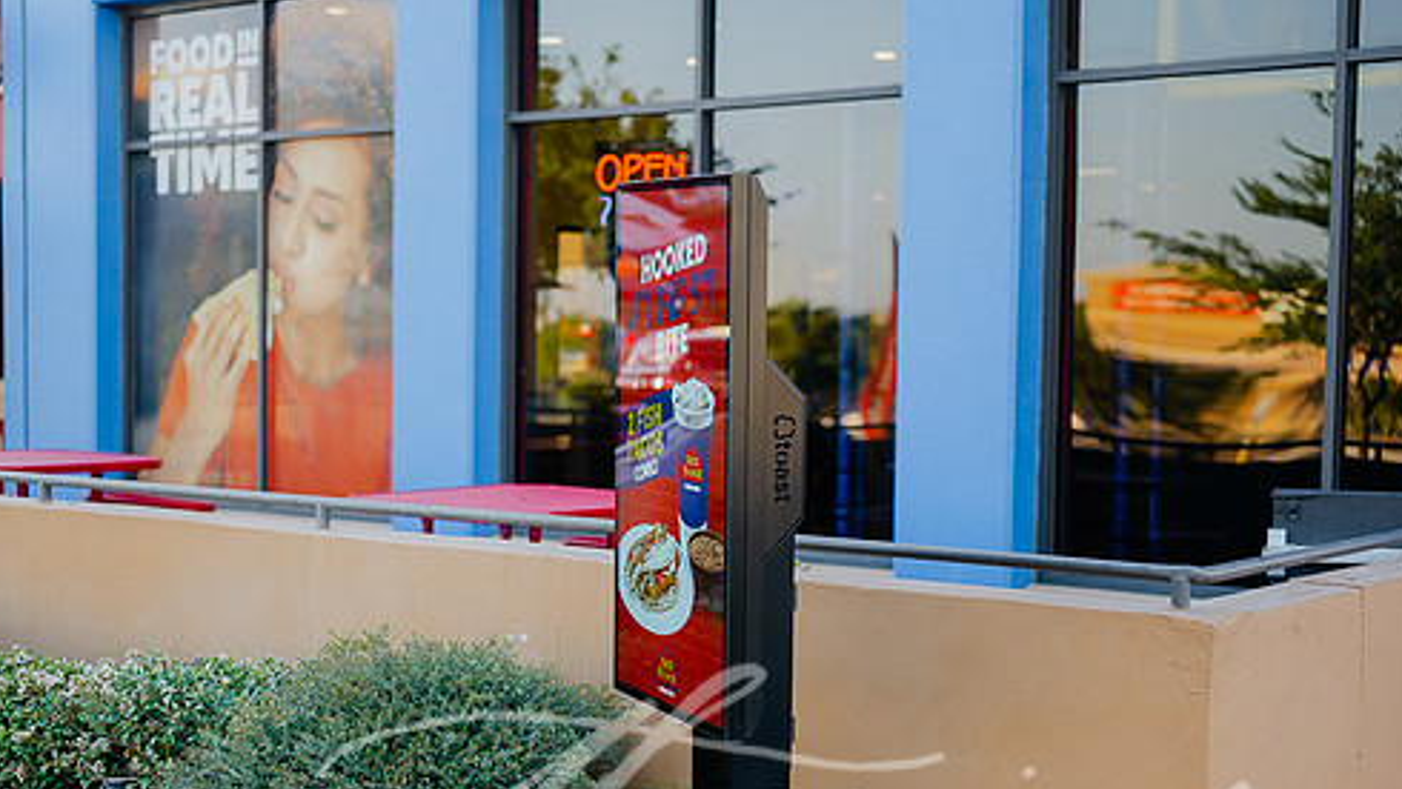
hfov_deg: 33.8
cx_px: 601
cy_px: 502
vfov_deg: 19.4
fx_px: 2306
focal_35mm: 62
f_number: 2
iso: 64
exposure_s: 1/400
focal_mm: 50
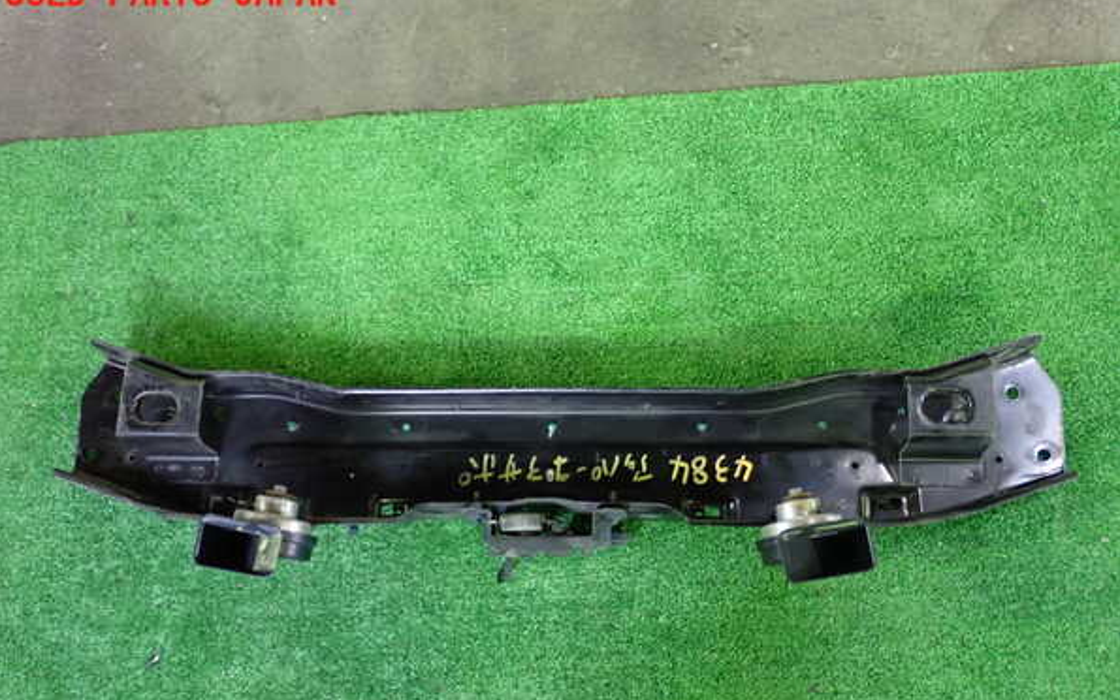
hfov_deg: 42.6
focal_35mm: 47
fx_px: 1435
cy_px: 393
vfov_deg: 27.4
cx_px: 559
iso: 800
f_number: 2.9
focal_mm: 7.84
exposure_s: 1/20
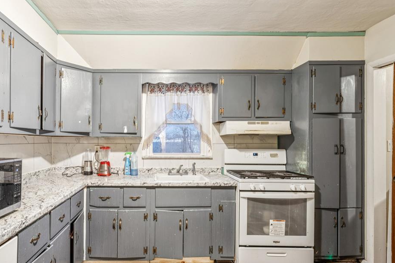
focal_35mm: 21
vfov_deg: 60.2
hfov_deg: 82.1
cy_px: 139
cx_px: 190
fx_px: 227
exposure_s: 4
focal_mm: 18.6
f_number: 14
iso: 400
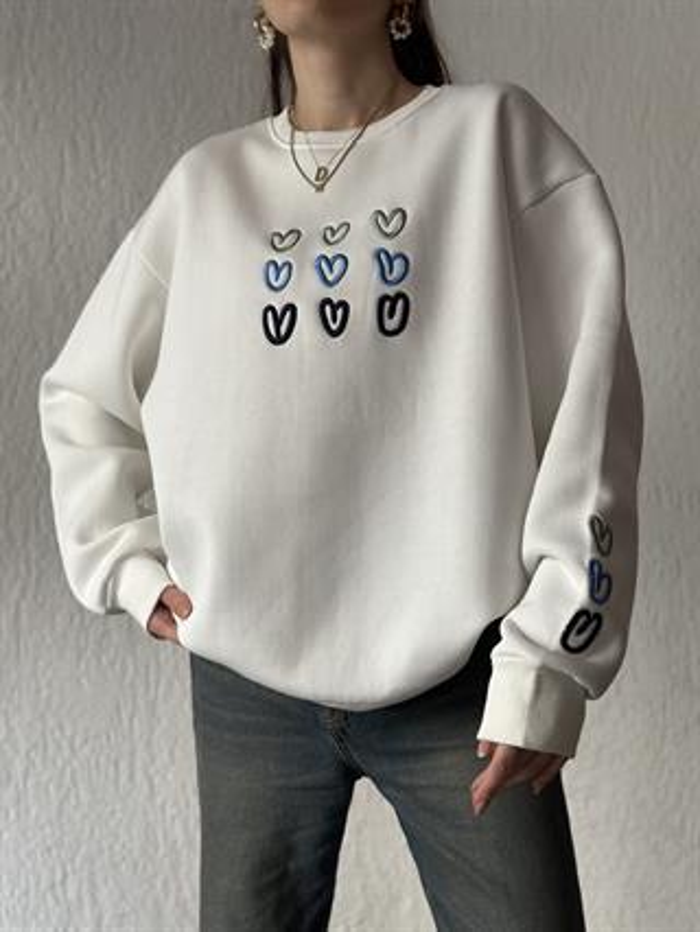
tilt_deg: +0.0
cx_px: 350
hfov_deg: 30.3
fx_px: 1293
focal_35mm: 48
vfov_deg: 39.6
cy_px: 466
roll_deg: +0.4
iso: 100
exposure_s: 1/121
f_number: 1.78
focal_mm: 6.86
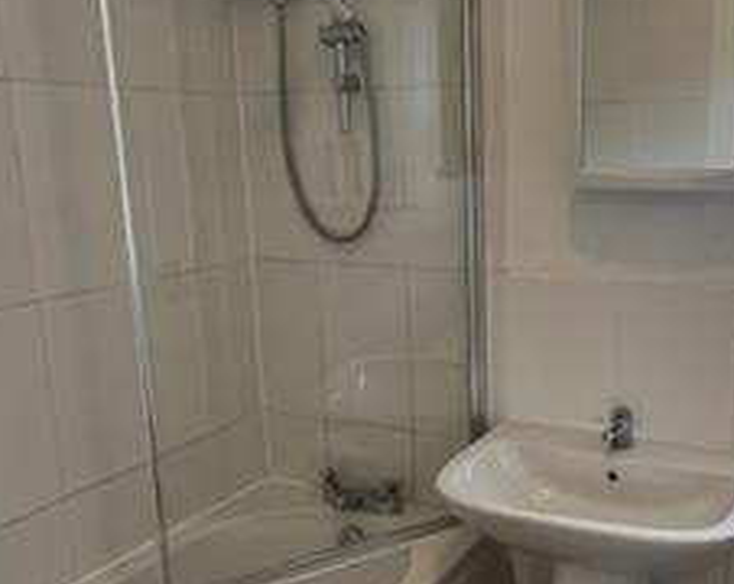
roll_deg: +0.3
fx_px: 781
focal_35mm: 36
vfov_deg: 40.9
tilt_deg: -10.0
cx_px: 497
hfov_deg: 49.4
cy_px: 337
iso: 200
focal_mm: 1.57
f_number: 1.8
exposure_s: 1/100
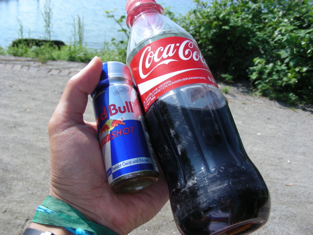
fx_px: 344
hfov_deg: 49.0
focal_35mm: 38
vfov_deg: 37.7
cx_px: 156
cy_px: 118
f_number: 4
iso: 50
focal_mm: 6.3
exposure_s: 1/358
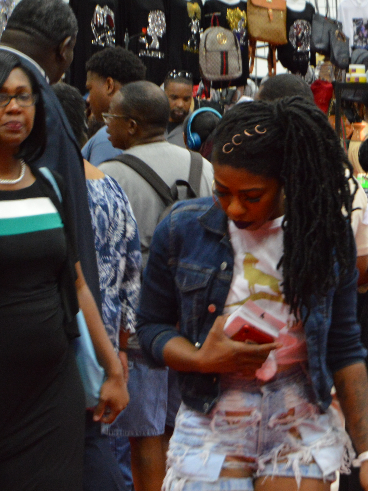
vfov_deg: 12.0
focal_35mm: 164
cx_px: 453
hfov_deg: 8.9
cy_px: 256
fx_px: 2324
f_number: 5.6
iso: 1250
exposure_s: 1/60
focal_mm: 55
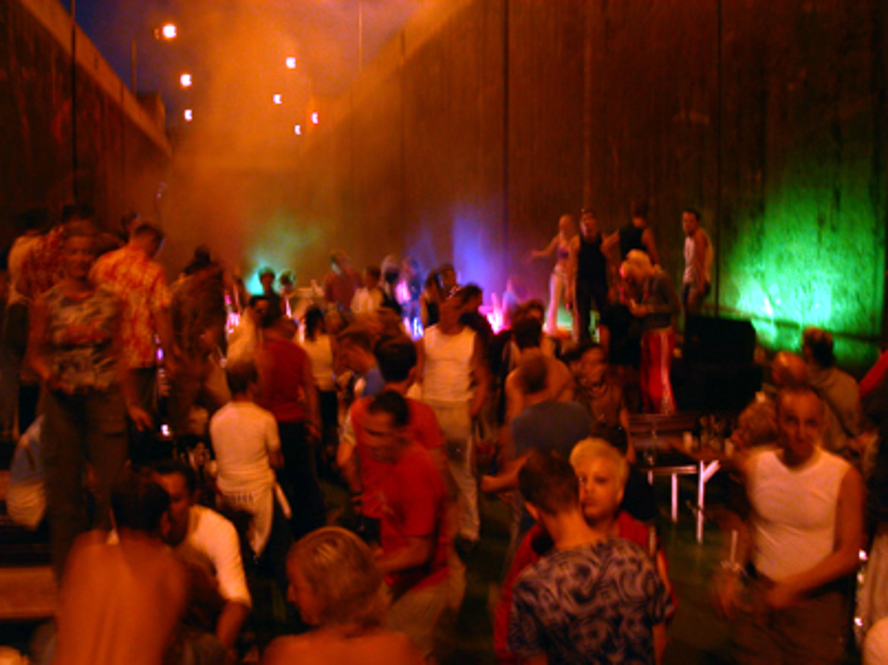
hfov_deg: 49.0
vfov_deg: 37.7
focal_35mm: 38
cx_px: 444
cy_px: 332
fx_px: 975
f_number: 2.8
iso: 200
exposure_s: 1/4
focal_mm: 7.8
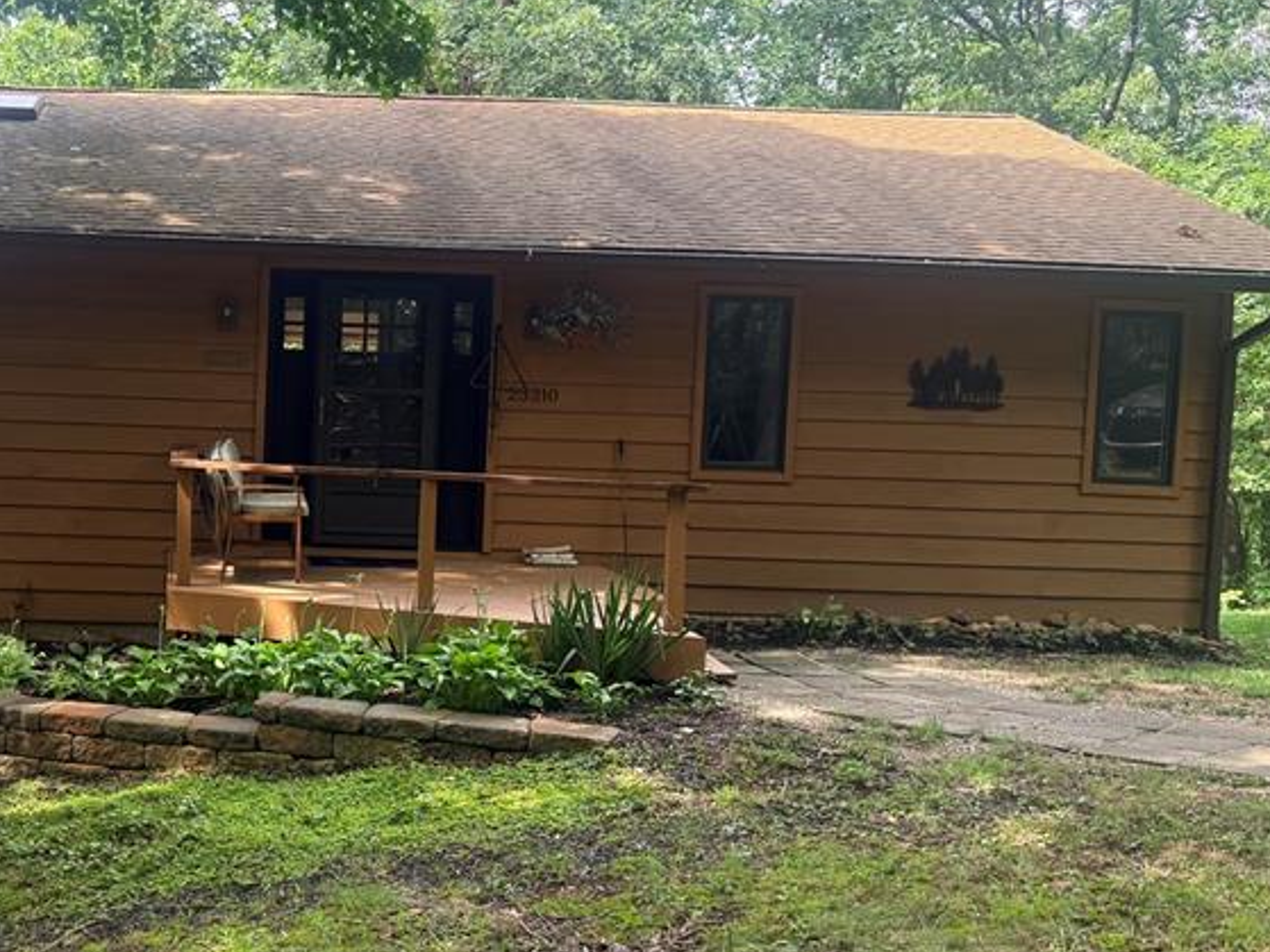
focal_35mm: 44
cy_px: 479
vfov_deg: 32.9
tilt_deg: -3.2
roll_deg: -2.2
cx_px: 252
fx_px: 1614
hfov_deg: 41.1
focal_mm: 6.76
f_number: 1.78
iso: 100
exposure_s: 1/319
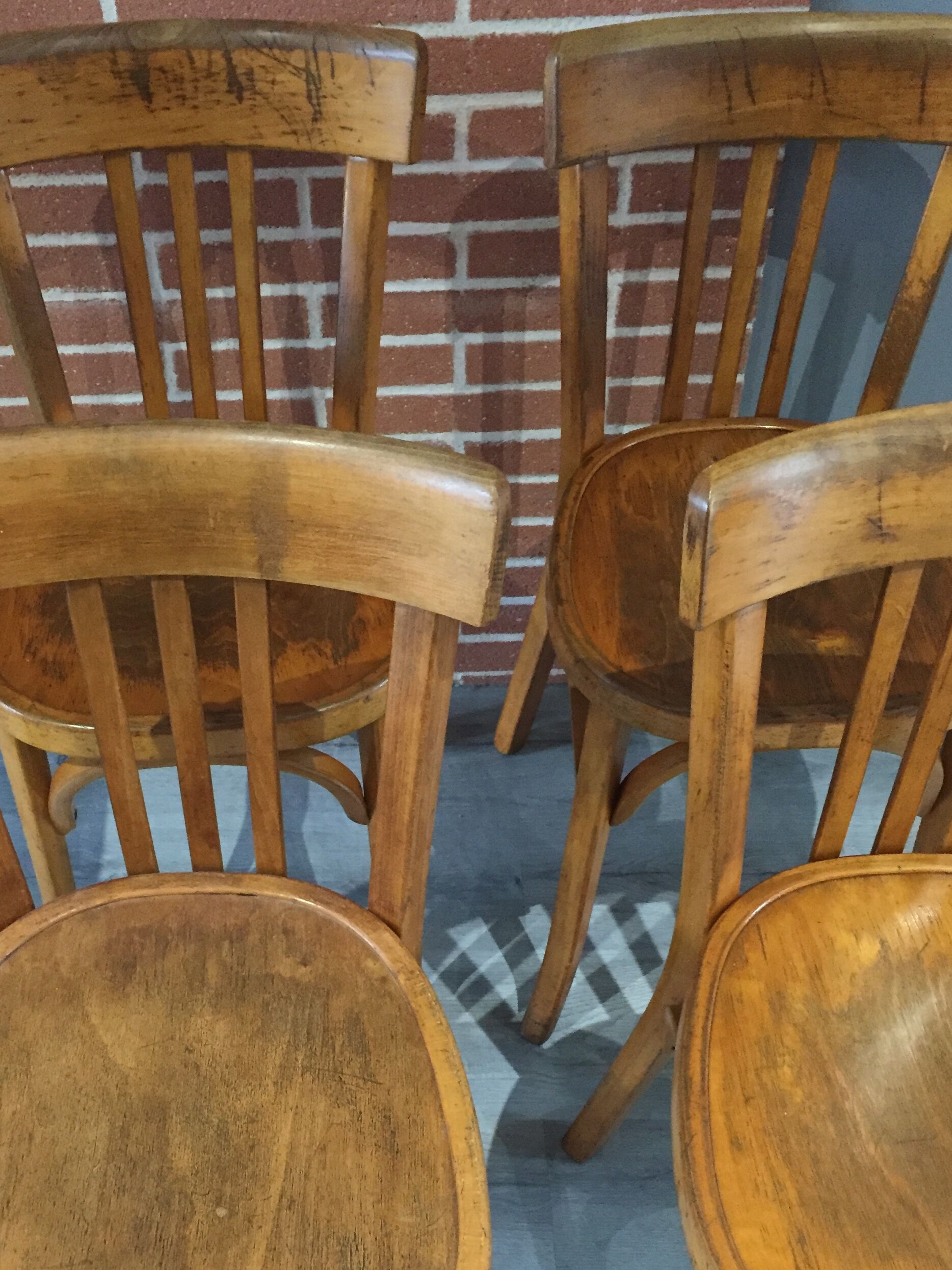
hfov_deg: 37.6
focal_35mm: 38
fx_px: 1394
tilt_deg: -48.6
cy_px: 809
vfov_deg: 48.4
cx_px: 379
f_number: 2.2
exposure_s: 1/17
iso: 320
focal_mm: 4.15
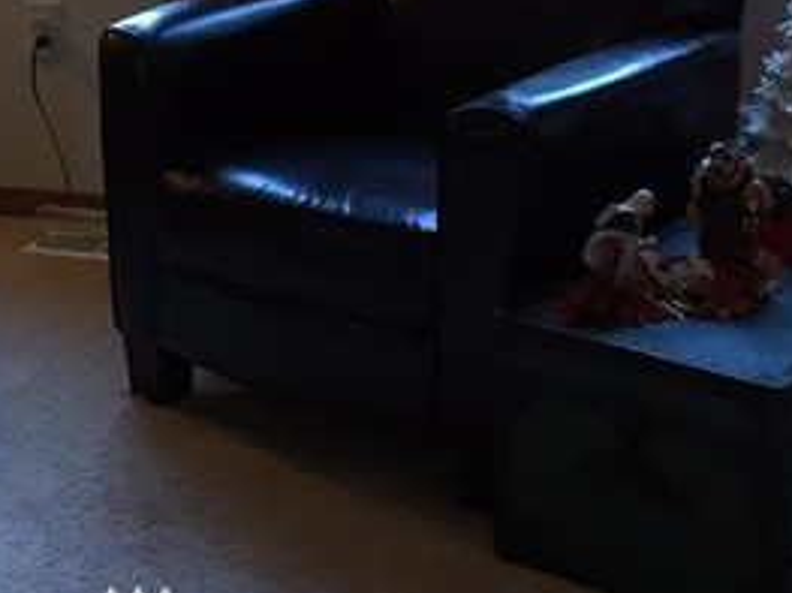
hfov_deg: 17.4
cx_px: 253
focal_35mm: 113
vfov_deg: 12.2
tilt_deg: -4.8
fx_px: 2584
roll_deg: +1.0
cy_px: -418
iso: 64
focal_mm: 4.15
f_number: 2.2
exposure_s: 1/30
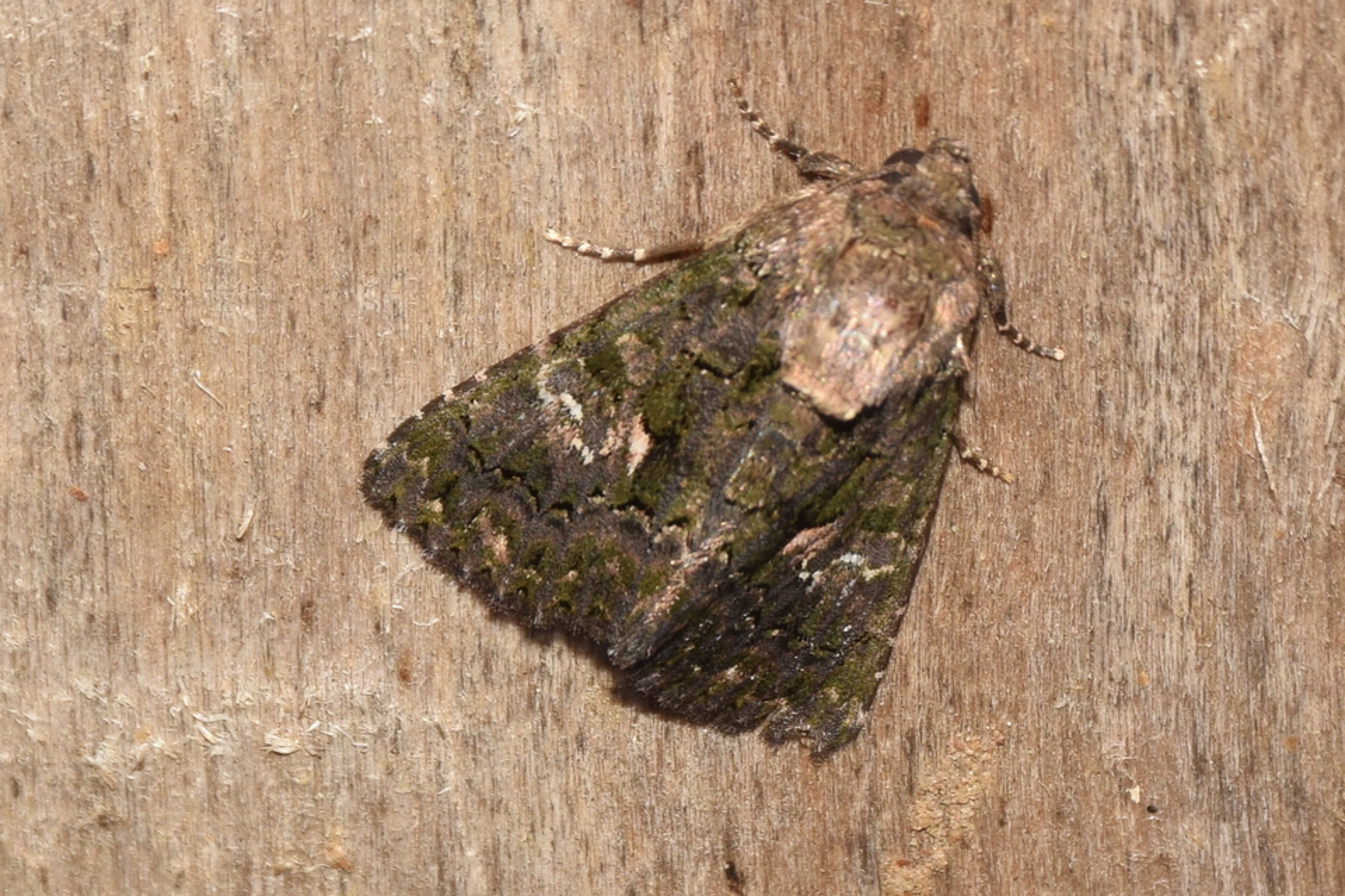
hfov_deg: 9.8
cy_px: 448
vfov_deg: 6.5
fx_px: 7845
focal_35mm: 210
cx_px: 672
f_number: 13
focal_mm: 140
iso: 100
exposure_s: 1/60
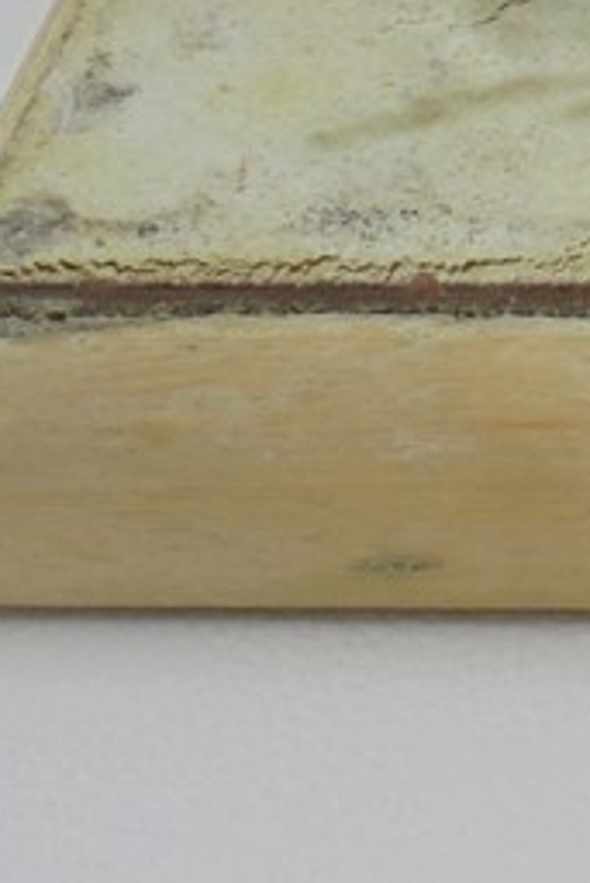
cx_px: 1118
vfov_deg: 18.8
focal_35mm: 106
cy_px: 40
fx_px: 2602
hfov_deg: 11.8
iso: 100
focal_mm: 5.3
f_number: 3.7
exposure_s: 1/50
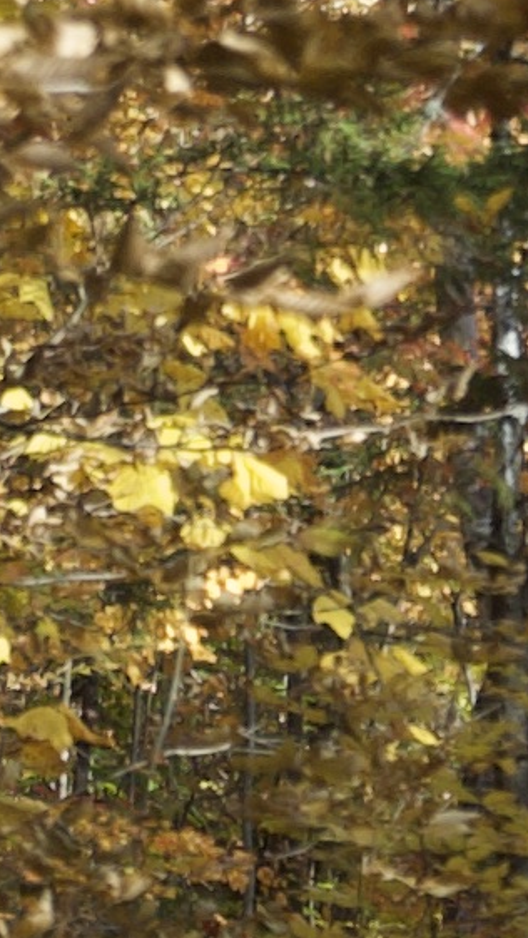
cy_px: 801
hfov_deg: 3.1
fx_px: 9622
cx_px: 1541
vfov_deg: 5.6
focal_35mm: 387
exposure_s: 1/90
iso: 200
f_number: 5
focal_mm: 46
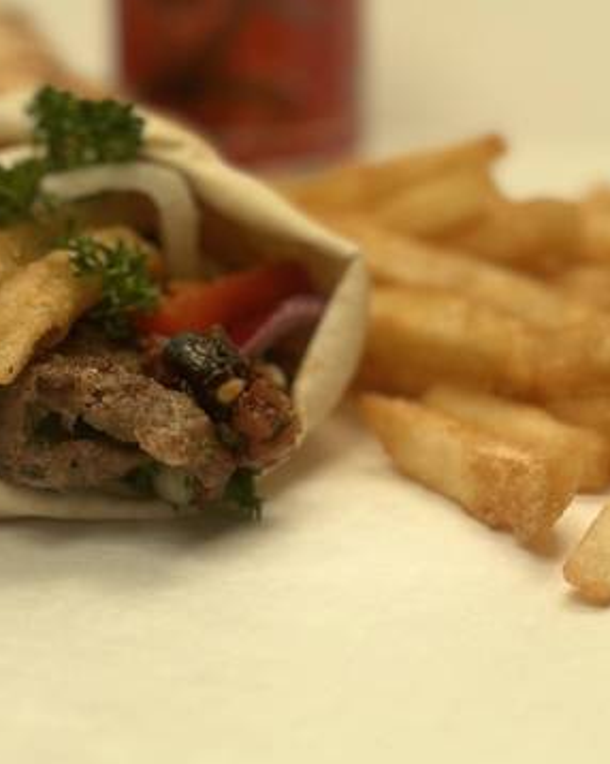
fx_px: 2168
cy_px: 131
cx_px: 348
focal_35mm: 96
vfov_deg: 19.7
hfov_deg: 16.0
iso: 80
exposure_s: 1/1073
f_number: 1.78
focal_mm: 6.86
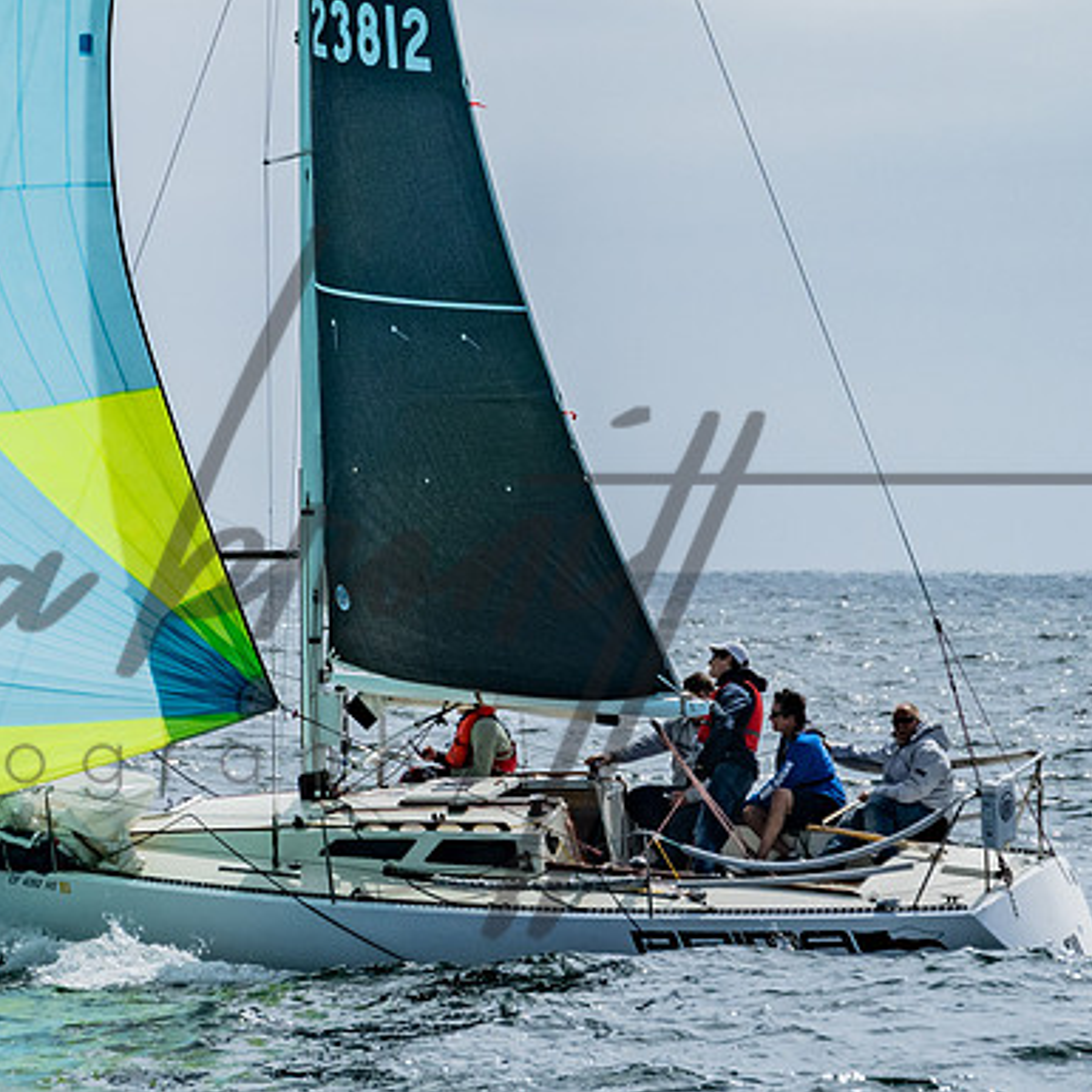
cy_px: 255
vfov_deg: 4.1
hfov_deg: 4.1
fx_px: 15204
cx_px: -2
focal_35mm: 426
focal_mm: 135
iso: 200
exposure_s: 1/3200
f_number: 6.3
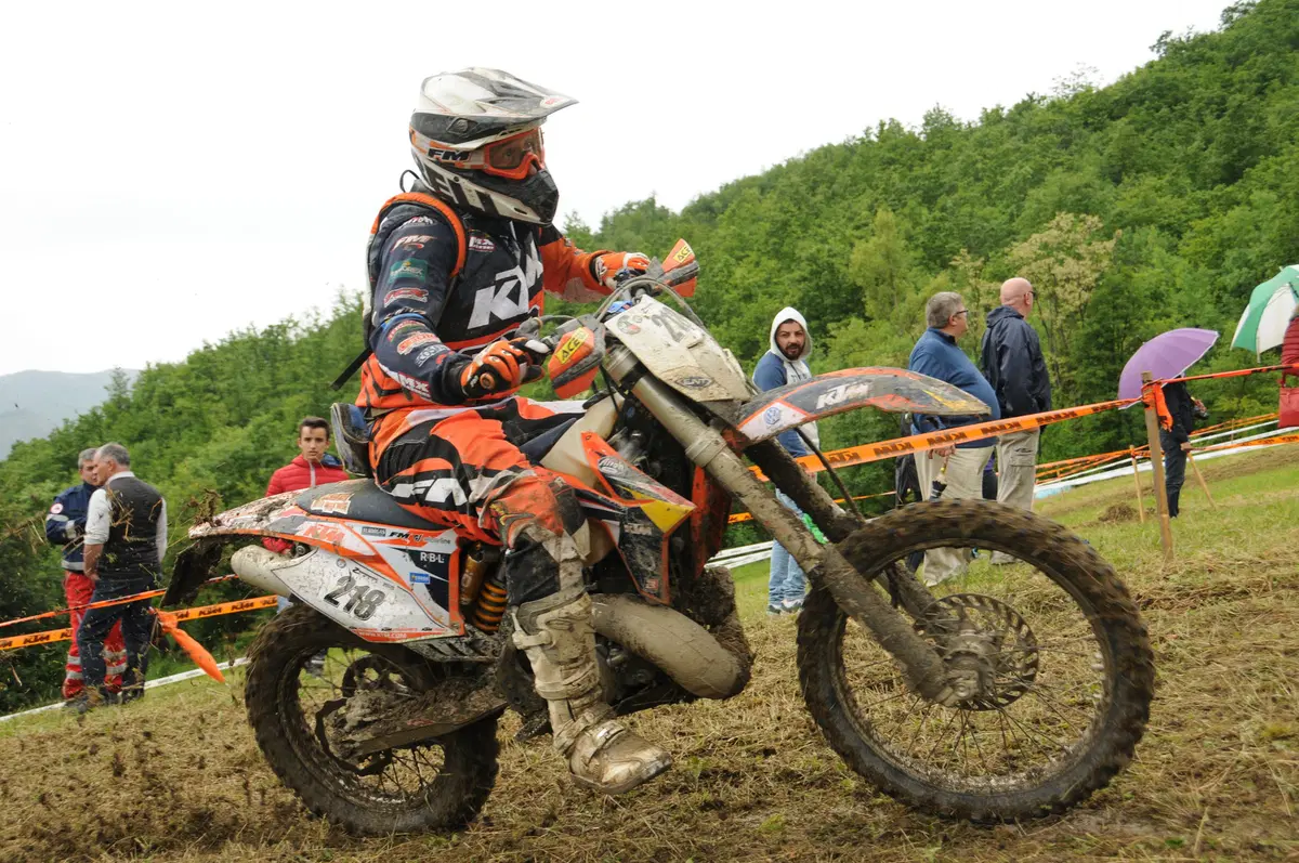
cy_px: 432
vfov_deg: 30.8
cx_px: 650
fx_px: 1568
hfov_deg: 45.0
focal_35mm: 44
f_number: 5.6
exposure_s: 1/800
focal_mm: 29
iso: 400
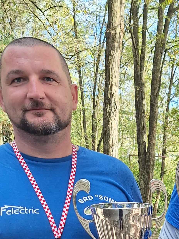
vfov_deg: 23.6
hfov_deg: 17.6
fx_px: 524
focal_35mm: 76
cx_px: 258
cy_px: 281
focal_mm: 5.54
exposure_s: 1/302
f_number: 1.8
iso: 40
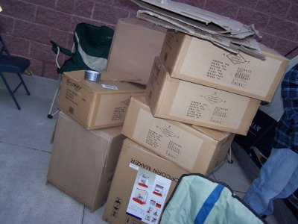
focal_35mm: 38
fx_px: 327
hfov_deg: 49.0
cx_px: 149
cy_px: 112
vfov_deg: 37.7
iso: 140
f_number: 2.8
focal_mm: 6.3
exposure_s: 1/60
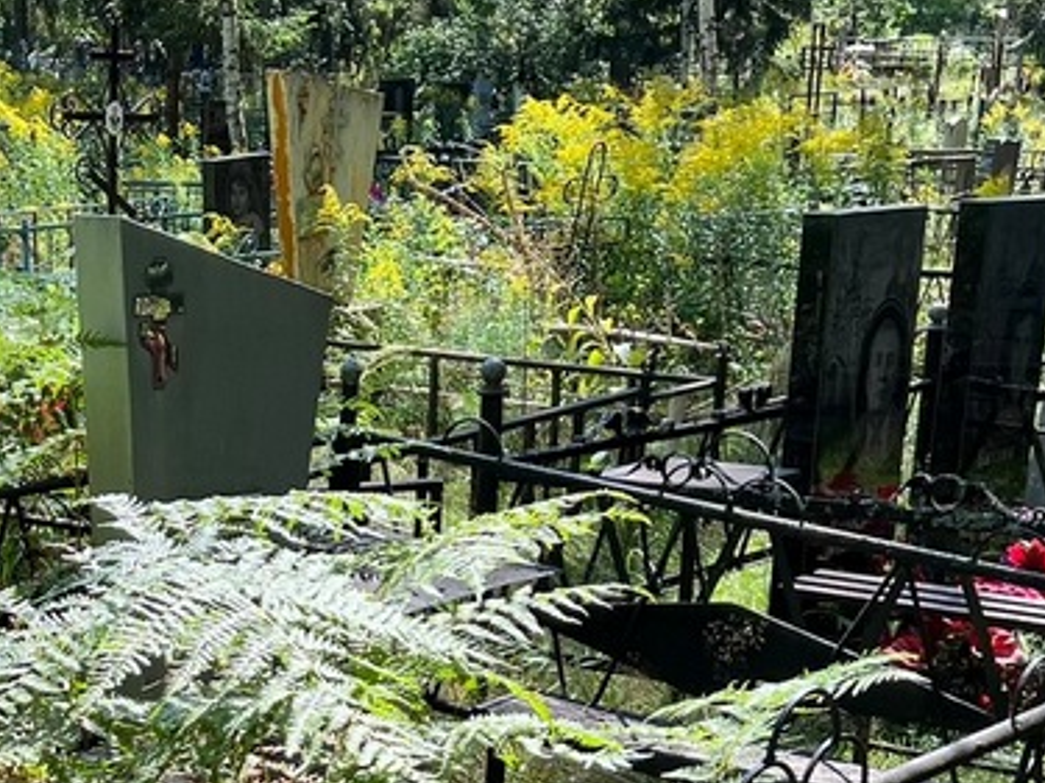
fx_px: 2143
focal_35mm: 71
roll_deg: -1.2
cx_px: 176
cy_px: 744
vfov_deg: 20.2
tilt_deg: -14.1
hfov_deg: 26.8
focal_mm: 5.7
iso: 50
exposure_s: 1/674
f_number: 1.5
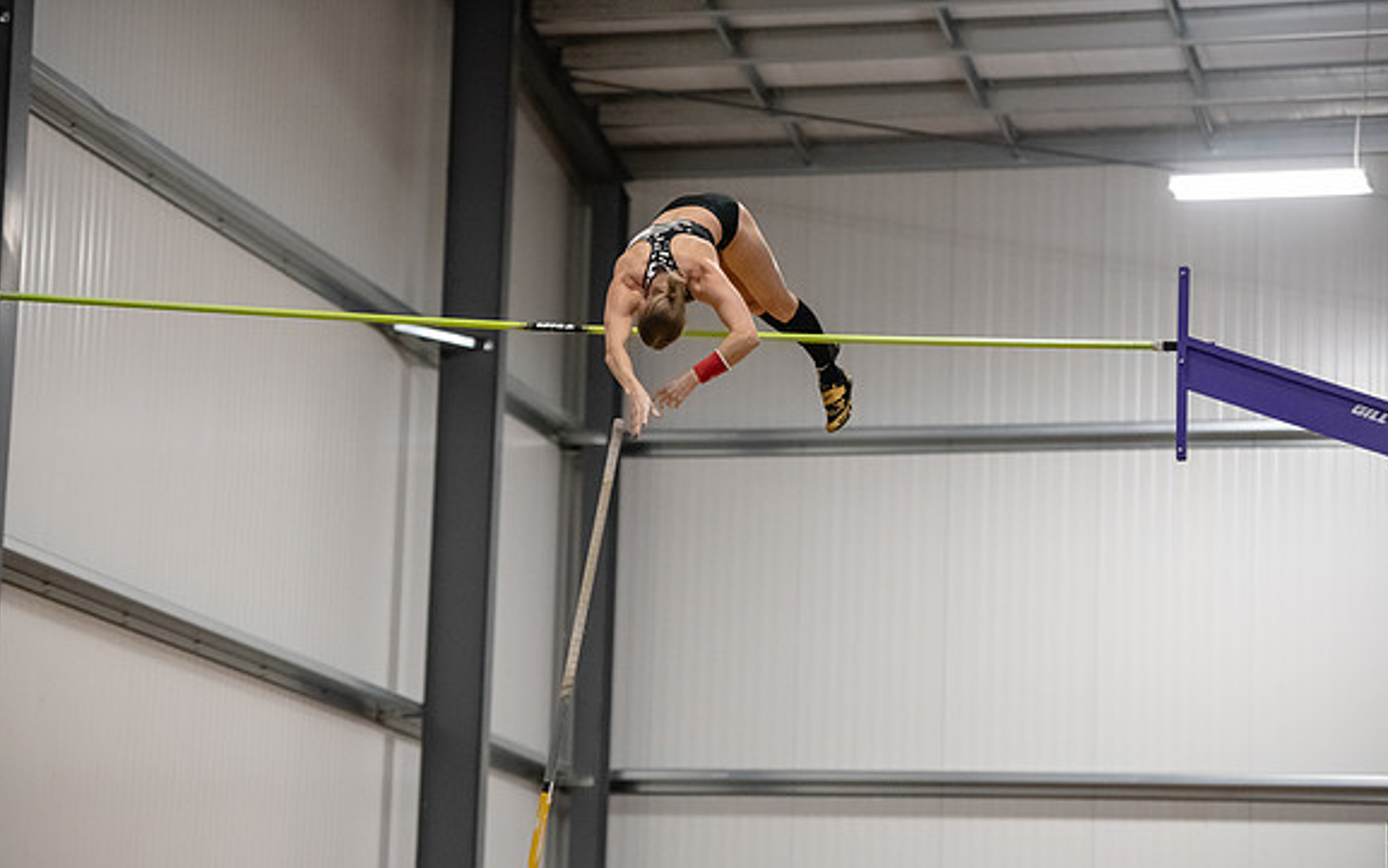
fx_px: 4654
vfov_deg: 10.7
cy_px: 456
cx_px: 695
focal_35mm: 123
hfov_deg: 17.0
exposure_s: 1/1000
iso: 6400
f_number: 2.8
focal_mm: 120
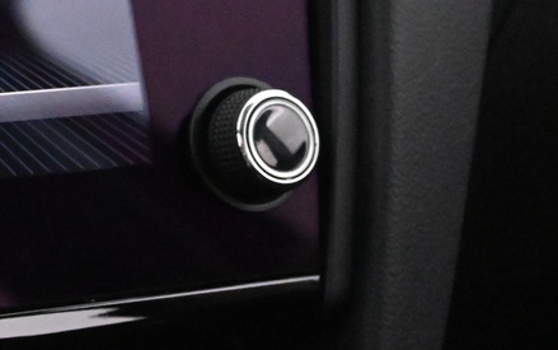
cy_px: -29
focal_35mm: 127
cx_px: -371
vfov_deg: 10.2
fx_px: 1930
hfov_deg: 14.8
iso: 8000
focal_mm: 22.5
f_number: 4
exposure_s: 1/40
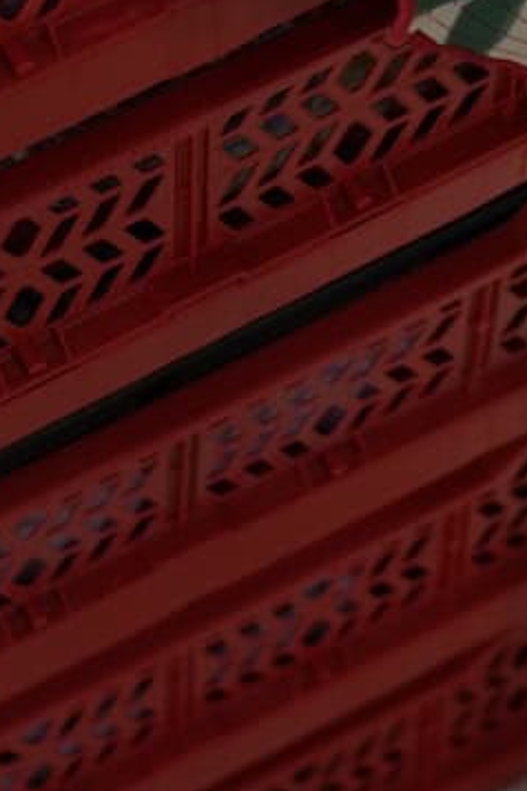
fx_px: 4611
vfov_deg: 9.6
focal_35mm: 210
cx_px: 303
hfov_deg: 6.5
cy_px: -350
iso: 1000
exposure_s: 1/160
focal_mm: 50
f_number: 4
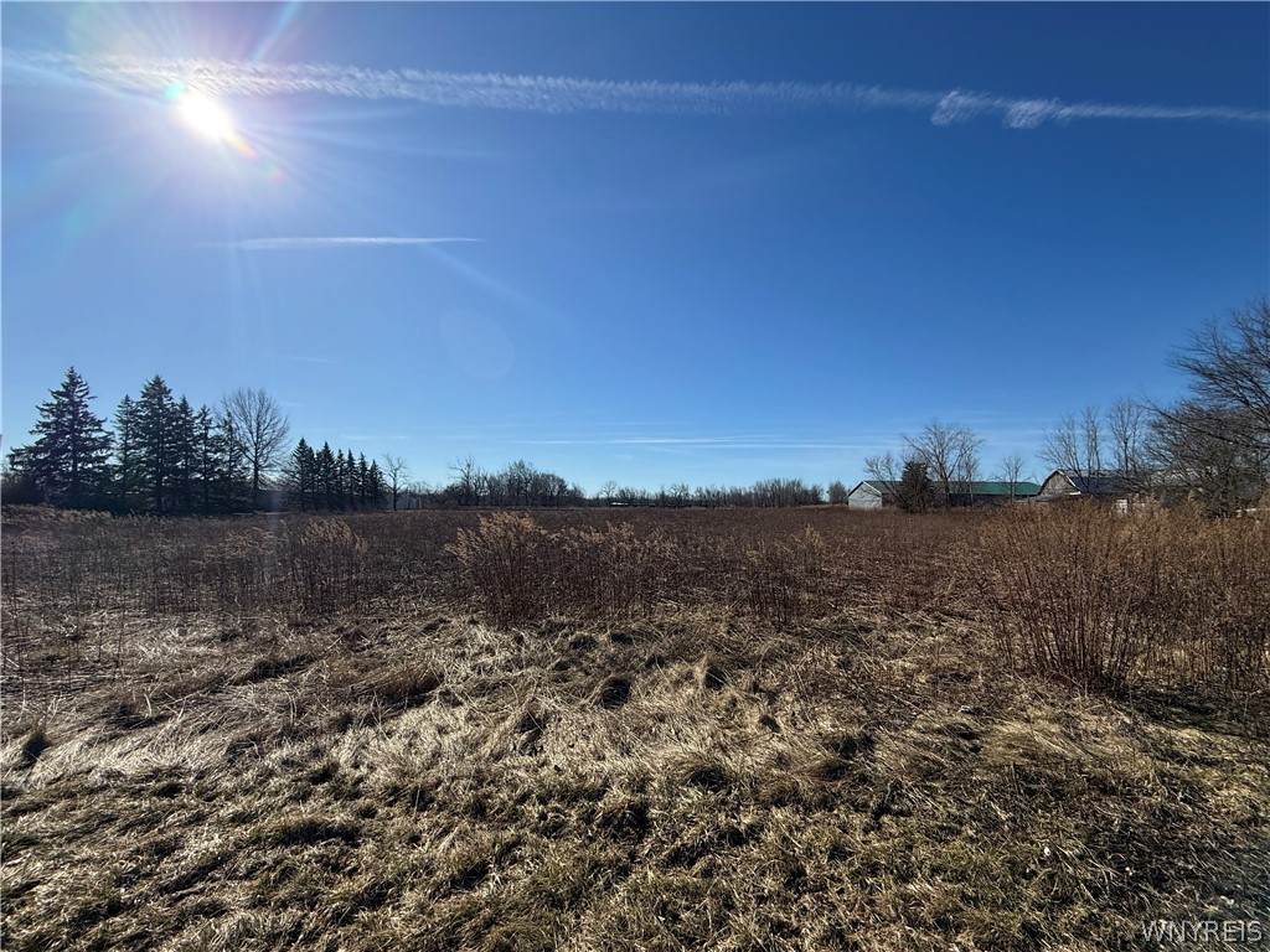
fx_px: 514
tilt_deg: +3.4
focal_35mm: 14
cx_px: 635
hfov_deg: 102.1
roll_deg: -0.8
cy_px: 476
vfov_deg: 85.7
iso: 50
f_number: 2.2
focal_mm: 2.22
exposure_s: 1/2976
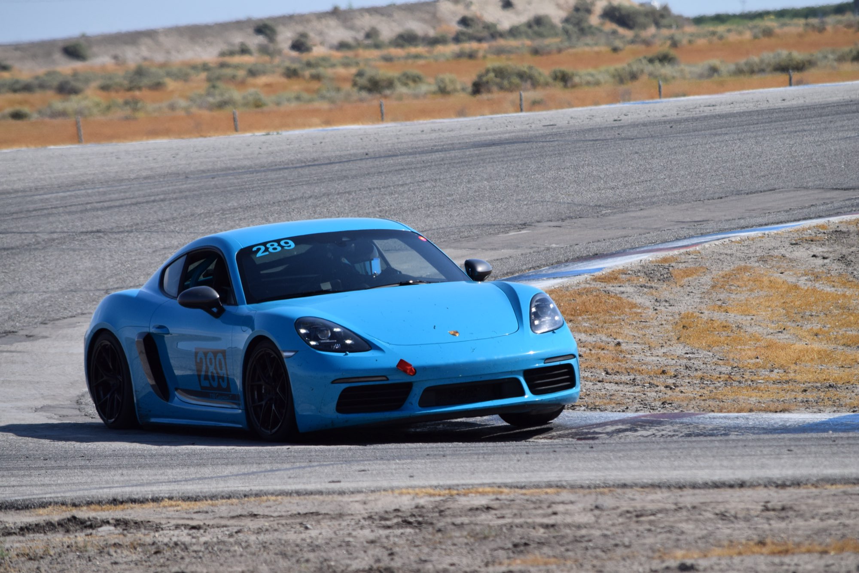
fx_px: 8589
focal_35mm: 360
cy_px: 286
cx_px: 430
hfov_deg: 5.7
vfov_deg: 3.8
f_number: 8
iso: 400
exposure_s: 1/2000
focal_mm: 240
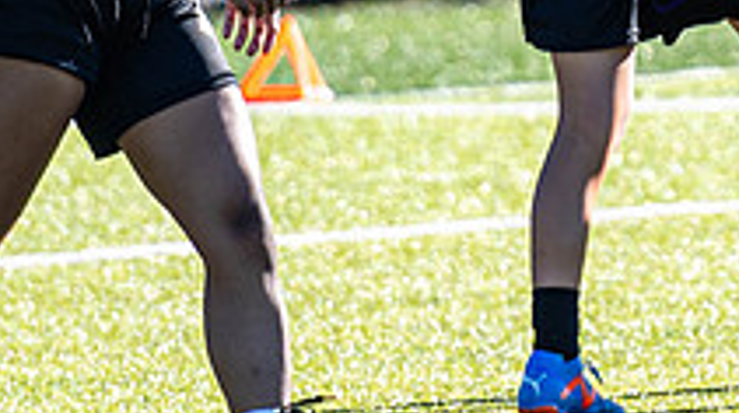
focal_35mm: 1264
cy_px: -400
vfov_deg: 1.0
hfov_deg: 1.7
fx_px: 24734
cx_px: 1037
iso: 100
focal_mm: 200
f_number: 3.2
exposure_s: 1/1000
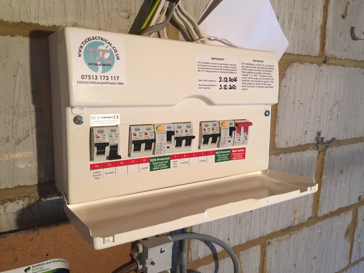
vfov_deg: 48.2
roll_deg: -2.9
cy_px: 136
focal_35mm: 29
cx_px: 182
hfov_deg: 61.7
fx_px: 305
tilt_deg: -8.3
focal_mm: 4.15
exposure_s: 1/33
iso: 160
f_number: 2.2
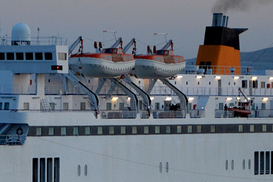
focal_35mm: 415
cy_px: 104
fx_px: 3147
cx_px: 50
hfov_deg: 5.0
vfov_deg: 3.3
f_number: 5.3
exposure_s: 1/60
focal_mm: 75
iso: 500
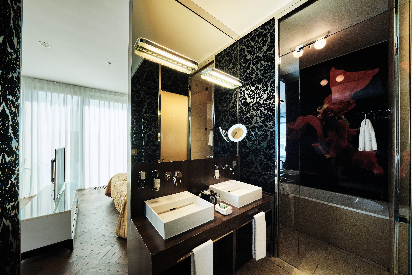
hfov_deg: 112.6
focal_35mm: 12
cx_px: 206
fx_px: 137
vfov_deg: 90.0
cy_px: 138
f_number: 8
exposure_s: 1/50
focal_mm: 8
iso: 400
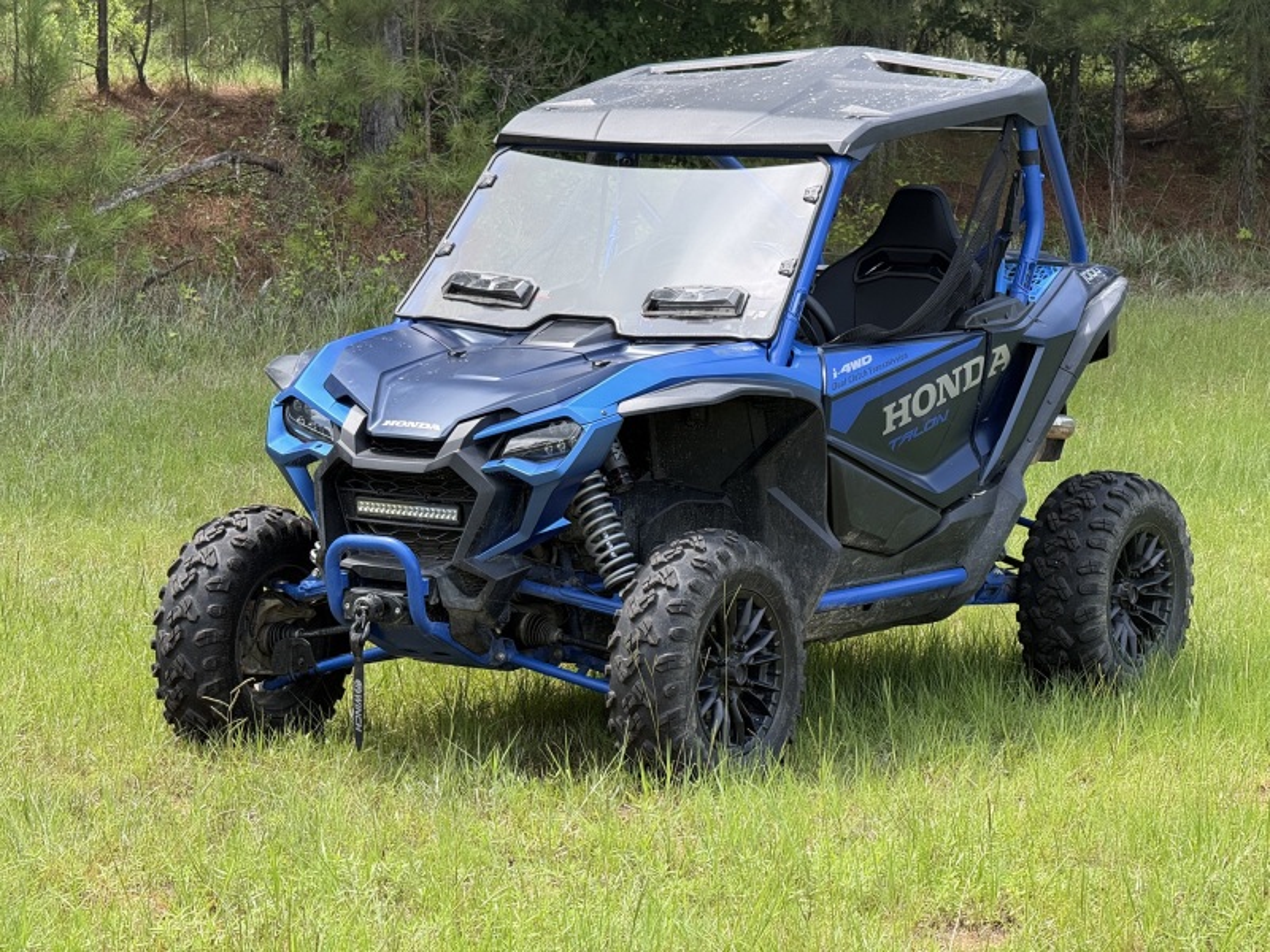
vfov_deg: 12.3
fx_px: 4403
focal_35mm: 120
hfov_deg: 16.4
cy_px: 476
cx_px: 635
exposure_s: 1/319
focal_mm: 15.66
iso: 64
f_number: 2.8
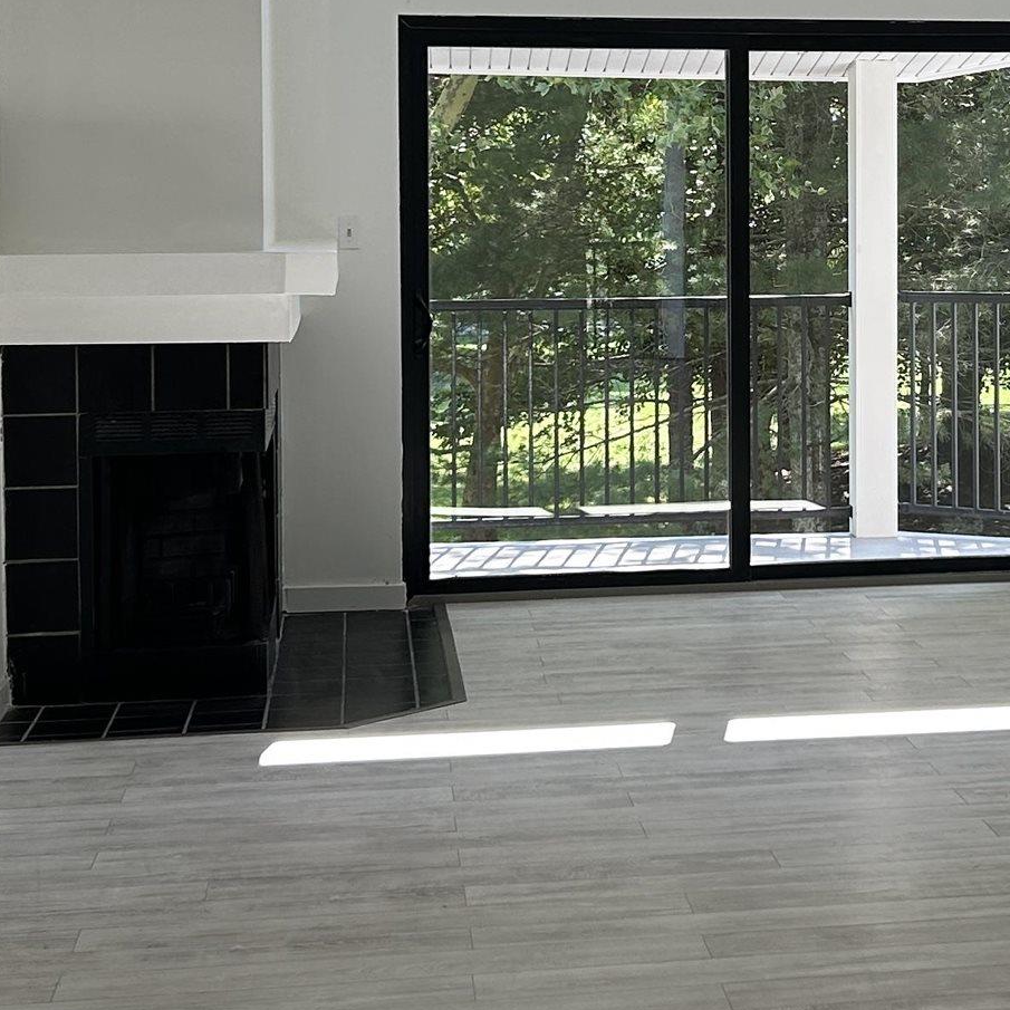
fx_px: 2575
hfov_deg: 21.7
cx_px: 885
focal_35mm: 78
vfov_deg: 21.9
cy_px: 201
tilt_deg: -0.5
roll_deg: +0.6
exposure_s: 1/250
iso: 40
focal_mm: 5.7
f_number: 1.5
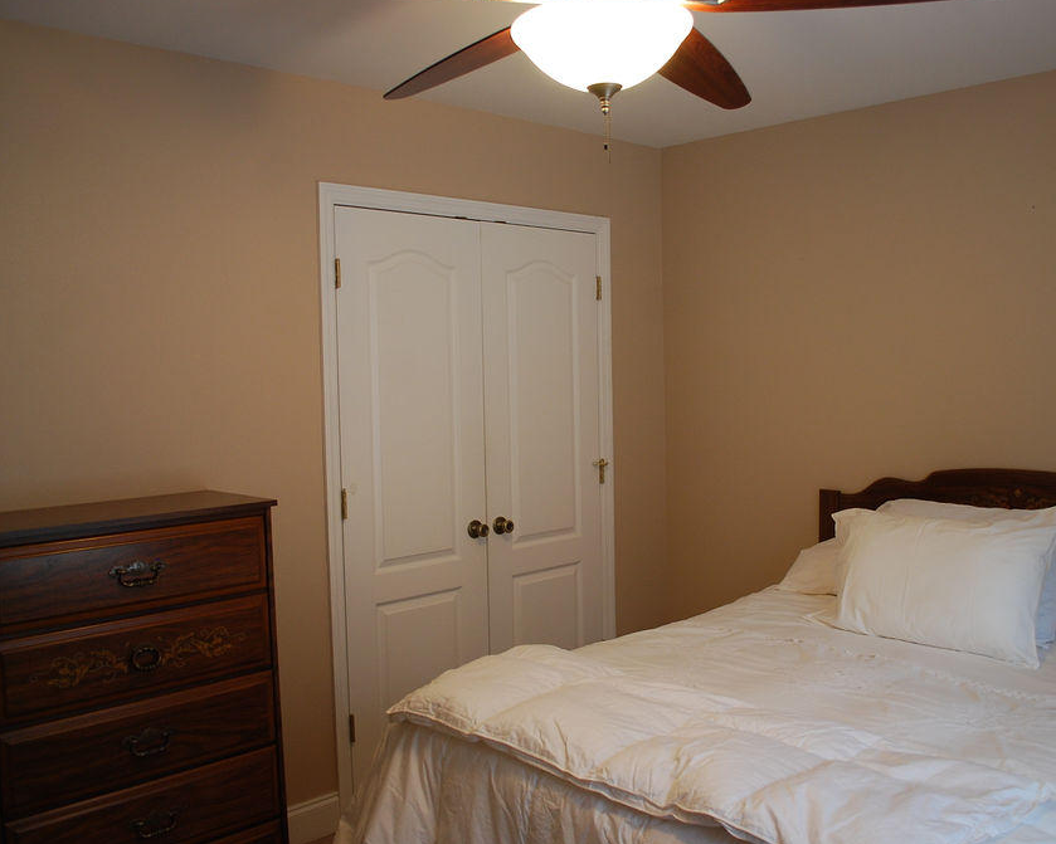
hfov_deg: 57.1
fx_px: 969
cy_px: 414
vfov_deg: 47.1
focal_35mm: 31
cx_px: 583
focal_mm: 18
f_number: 3.5
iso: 360
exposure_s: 1/30
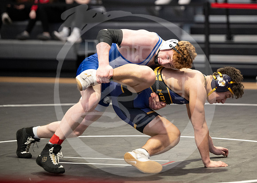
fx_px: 1491
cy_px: 63
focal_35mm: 204
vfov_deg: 7.0
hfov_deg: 9.8
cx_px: 176
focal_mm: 145
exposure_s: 1/1000
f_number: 2.8
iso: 3200
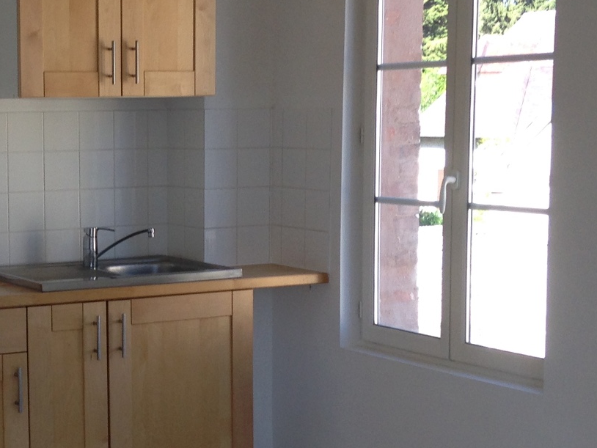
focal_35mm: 83
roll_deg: -0.3
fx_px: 1432
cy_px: 250
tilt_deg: -8.7
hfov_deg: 23.0
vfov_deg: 17.8
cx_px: 78
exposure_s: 1/120
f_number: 2.4
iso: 50
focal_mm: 4.12
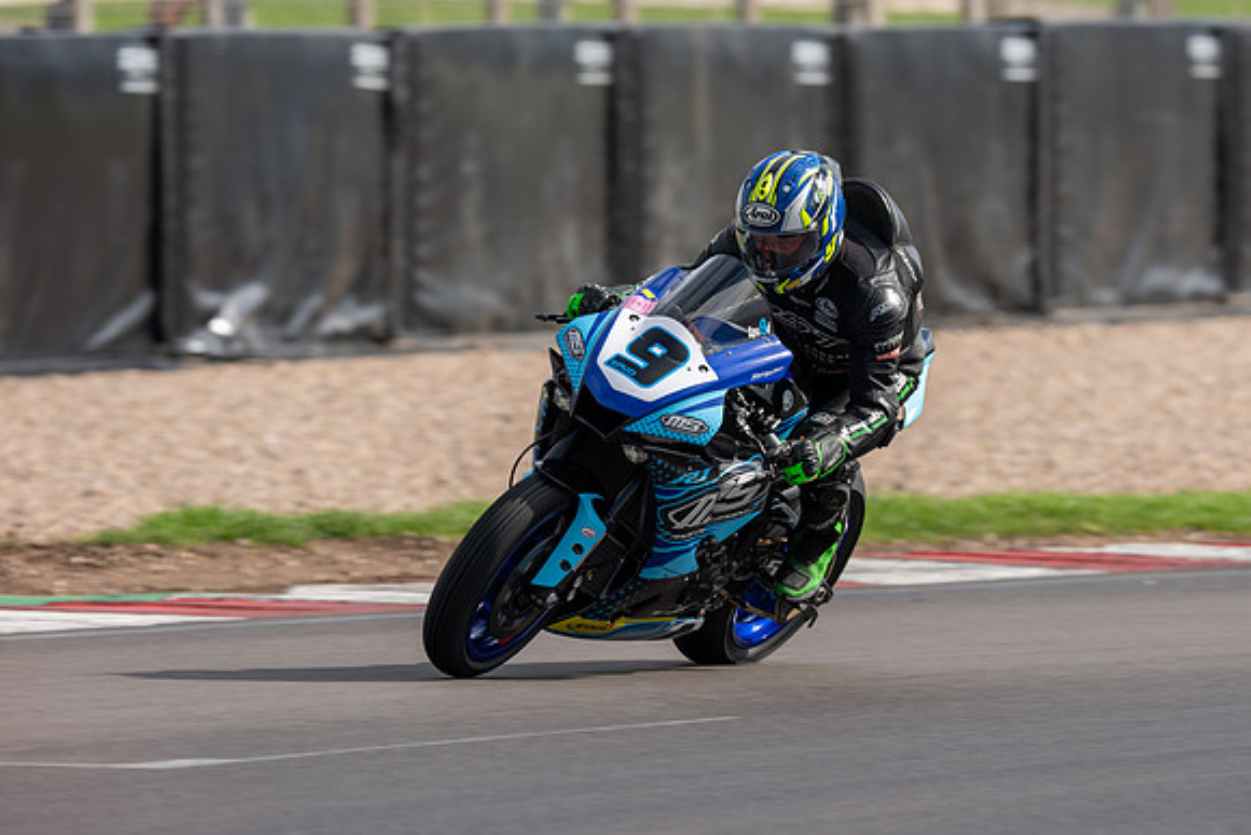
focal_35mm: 658
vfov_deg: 2.1
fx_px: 22870
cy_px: 417
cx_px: 686
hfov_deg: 3.1
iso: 200
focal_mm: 600
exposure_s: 1/500
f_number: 8
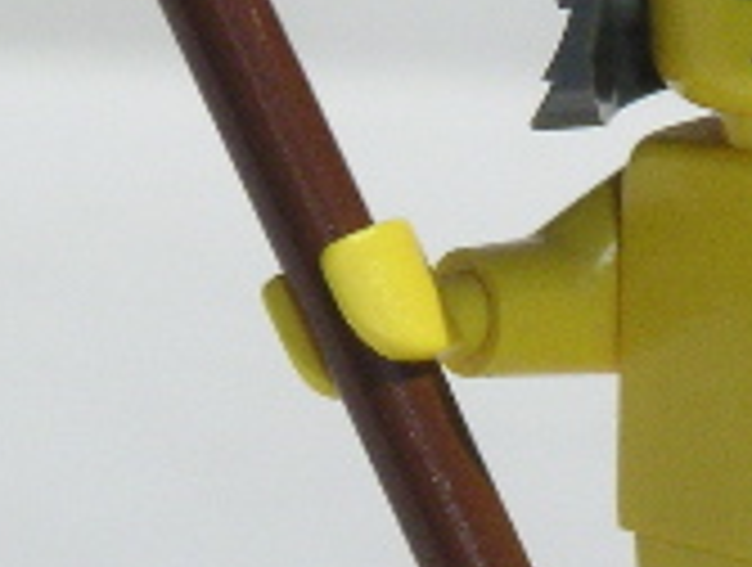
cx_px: 684
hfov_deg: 5.0
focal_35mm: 398
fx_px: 8665
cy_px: 310
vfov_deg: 3.8
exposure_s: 1/1000
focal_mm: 17.1
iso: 160
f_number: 8
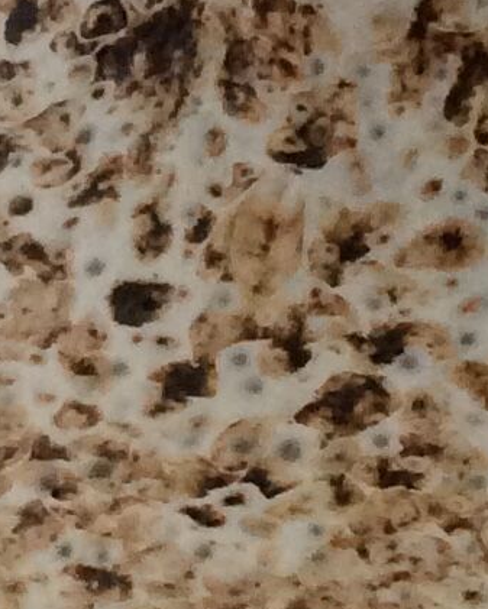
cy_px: 64
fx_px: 3465
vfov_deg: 10.0
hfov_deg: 8.0
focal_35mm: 192
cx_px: -41
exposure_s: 1/25
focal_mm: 3.3
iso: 125
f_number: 2.4
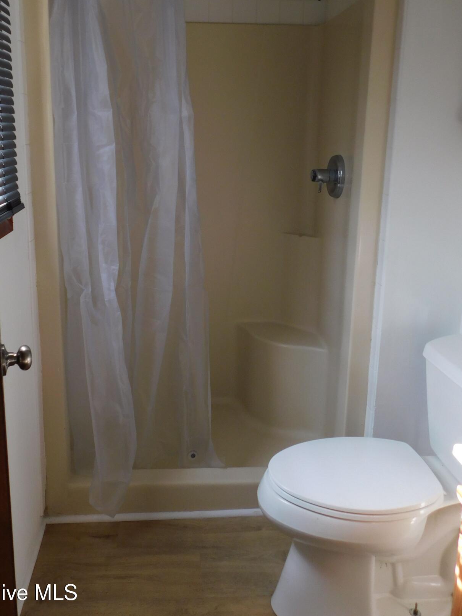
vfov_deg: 57.9
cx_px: 201
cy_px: 246
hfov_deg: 45.3
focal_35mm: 31
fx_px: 552
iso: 140
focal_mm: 4.5
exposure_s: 1/30
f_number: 3.1
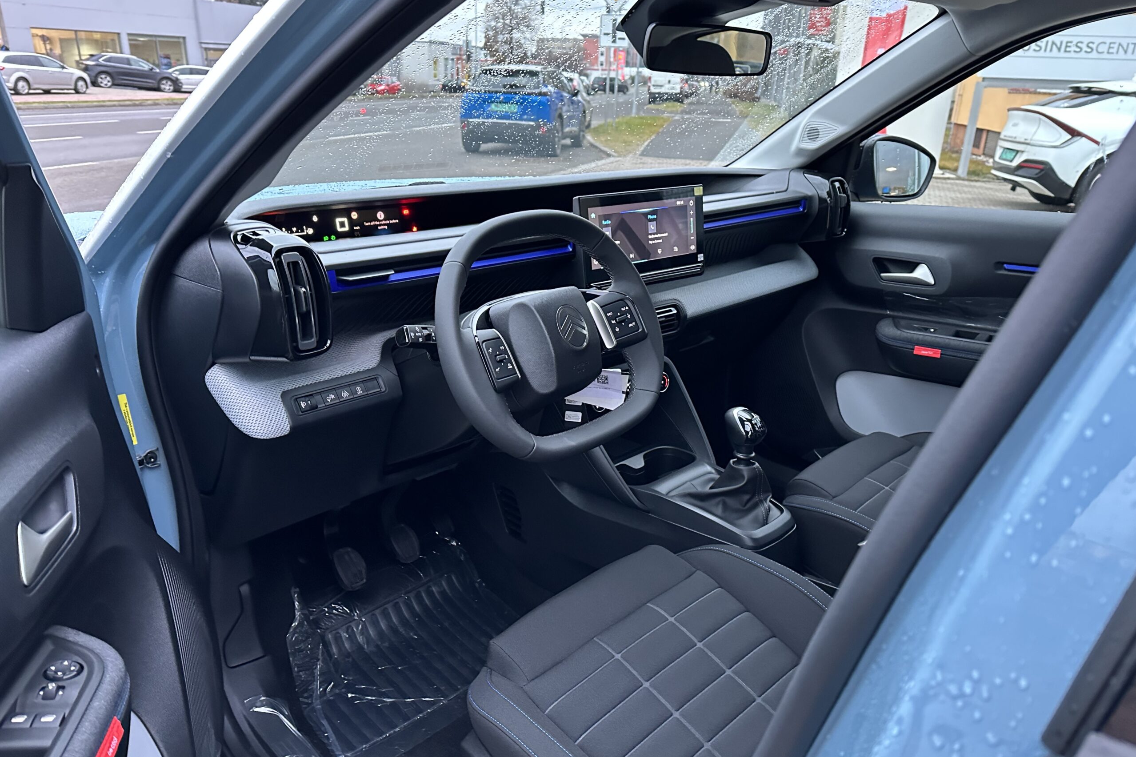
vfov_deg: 51.2
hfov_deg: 71.5
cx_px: 568
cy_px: 404
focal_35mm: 25
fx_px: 789
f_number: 1.78
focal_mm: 6.86
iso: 640
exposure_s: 1/60
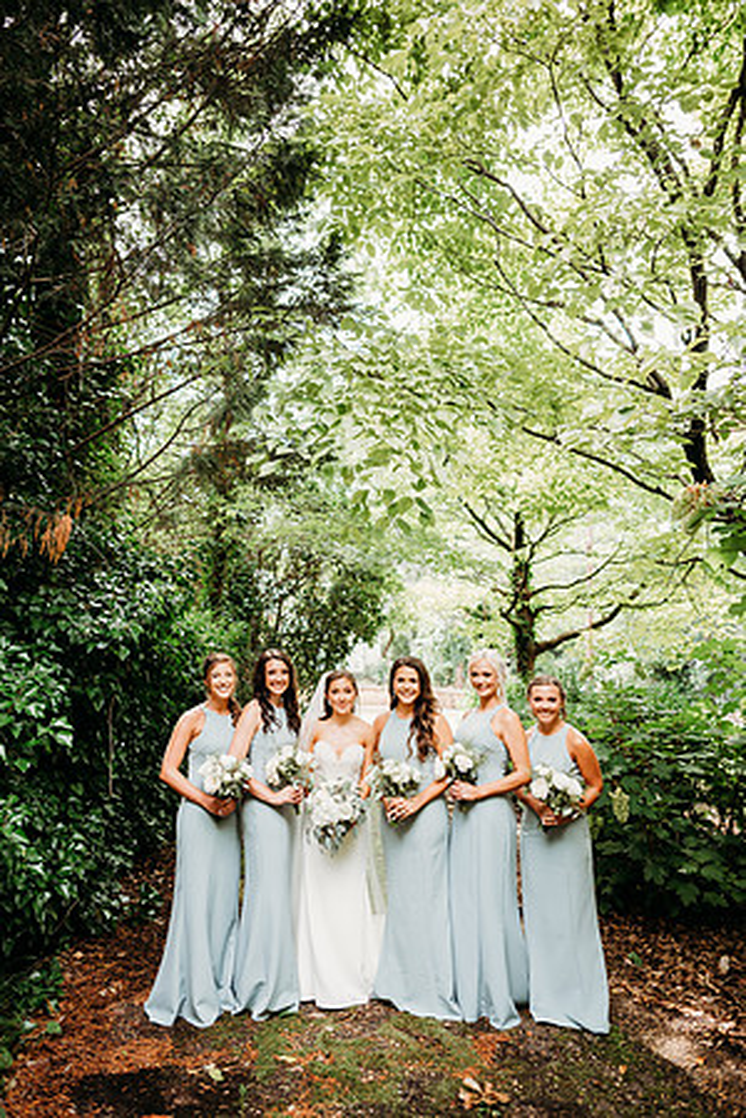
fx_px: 746
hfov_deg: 53.1
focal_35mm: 24
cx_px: 373
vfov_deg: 73.7
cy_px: 559
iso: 160
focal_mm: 24
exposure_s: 1/160
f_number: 2.5
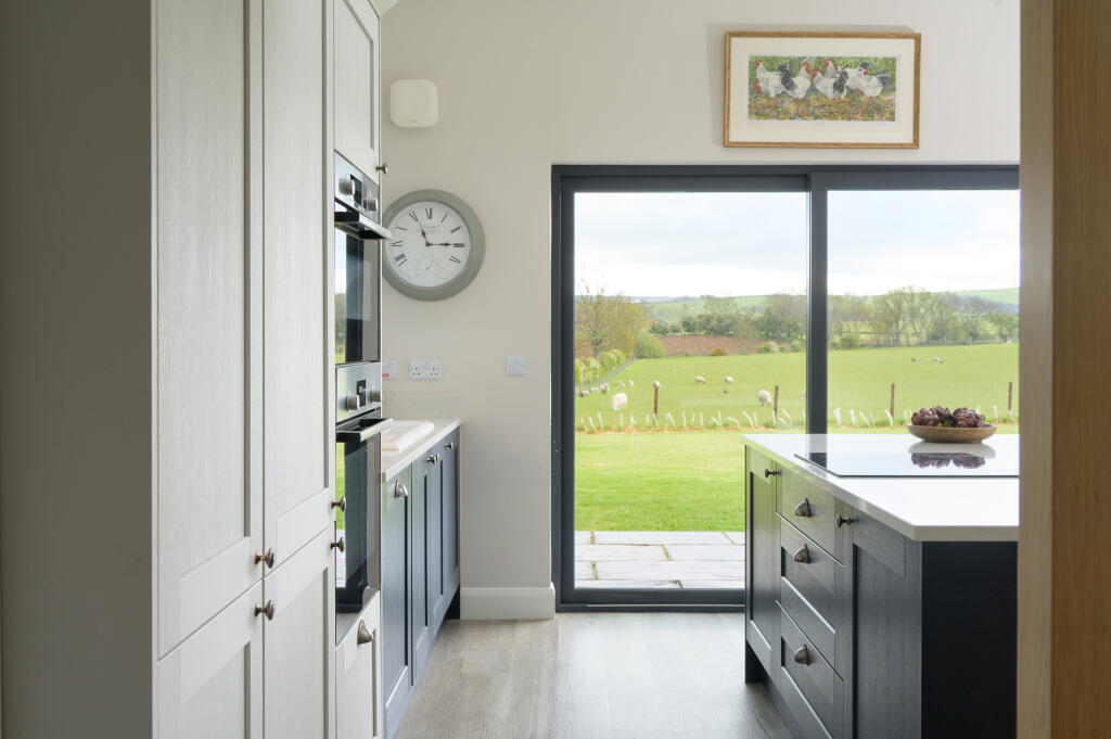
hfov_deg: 51.9
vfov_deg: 35.9
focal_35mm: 37
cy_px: 370
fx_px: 1141
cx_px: 556
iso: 400
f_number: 8
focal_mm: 37
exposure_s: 1/80
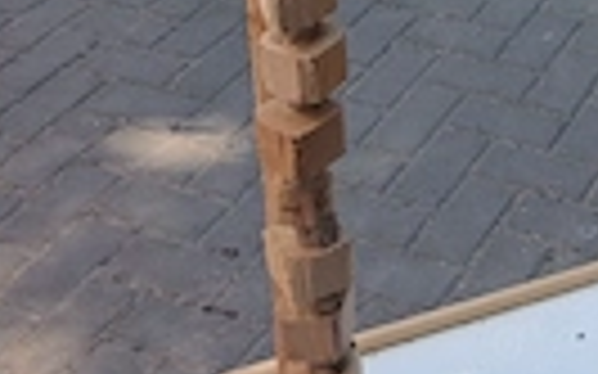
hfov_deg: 22.8
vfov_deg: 13.3
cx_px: 643
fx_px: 1401
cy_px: -342
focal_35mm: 86
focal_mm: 3.98
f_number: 1.8
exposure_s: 1/101
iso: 32
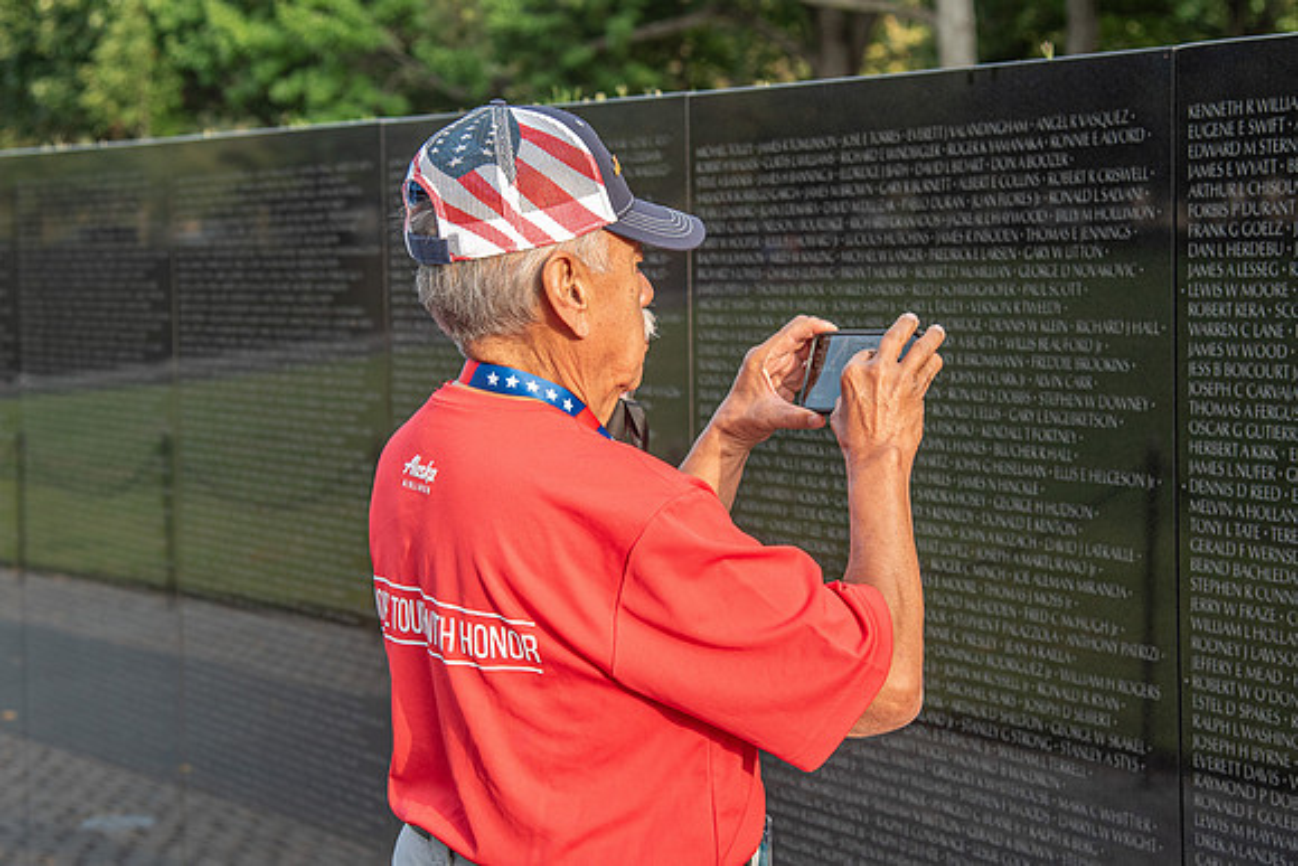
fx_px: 2760
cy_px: 373
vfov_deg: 17.8
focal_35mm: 77
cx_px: 580
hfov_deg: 26.5
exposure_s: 1/500
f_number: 4.5
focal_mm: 52
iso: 250
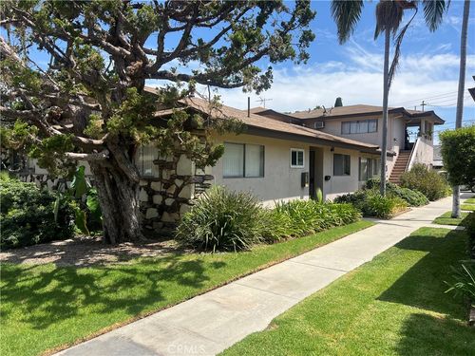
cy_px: 178
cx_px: 238
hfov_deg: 67.3
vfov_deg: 53.1
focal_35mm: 26
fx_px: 357
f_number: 1.5
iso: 50
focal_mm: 5.7
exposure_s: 1/3460
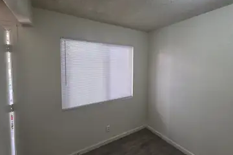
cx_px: 109
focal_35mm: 15
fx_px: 97
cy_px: 72
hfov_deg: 100.3
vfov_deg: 77.1
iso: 250
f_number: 1.9
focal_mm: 2.2
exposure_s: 1/120
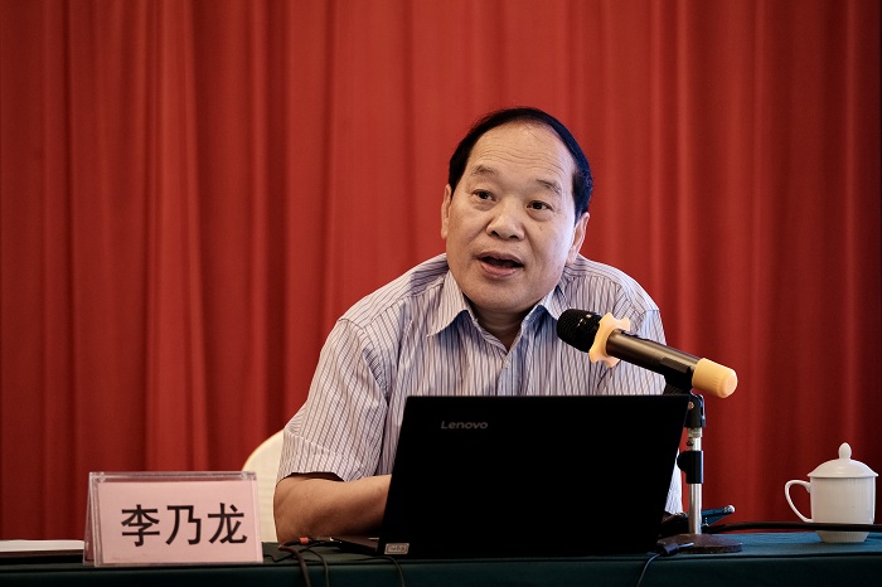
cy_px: 294
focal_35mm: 210
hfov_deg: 9.8
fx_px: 5142
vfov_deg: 6.5
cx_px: 441
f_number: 2.8
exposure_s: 1/150
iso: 1600
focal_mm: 140
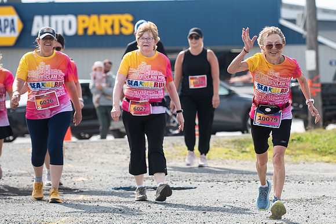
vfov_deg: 5.7
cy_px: 65
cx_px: 302
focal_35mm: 242
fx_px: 2263
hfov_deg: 8.5
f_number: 4.5
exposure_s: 1/1600
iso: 250
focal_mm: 135
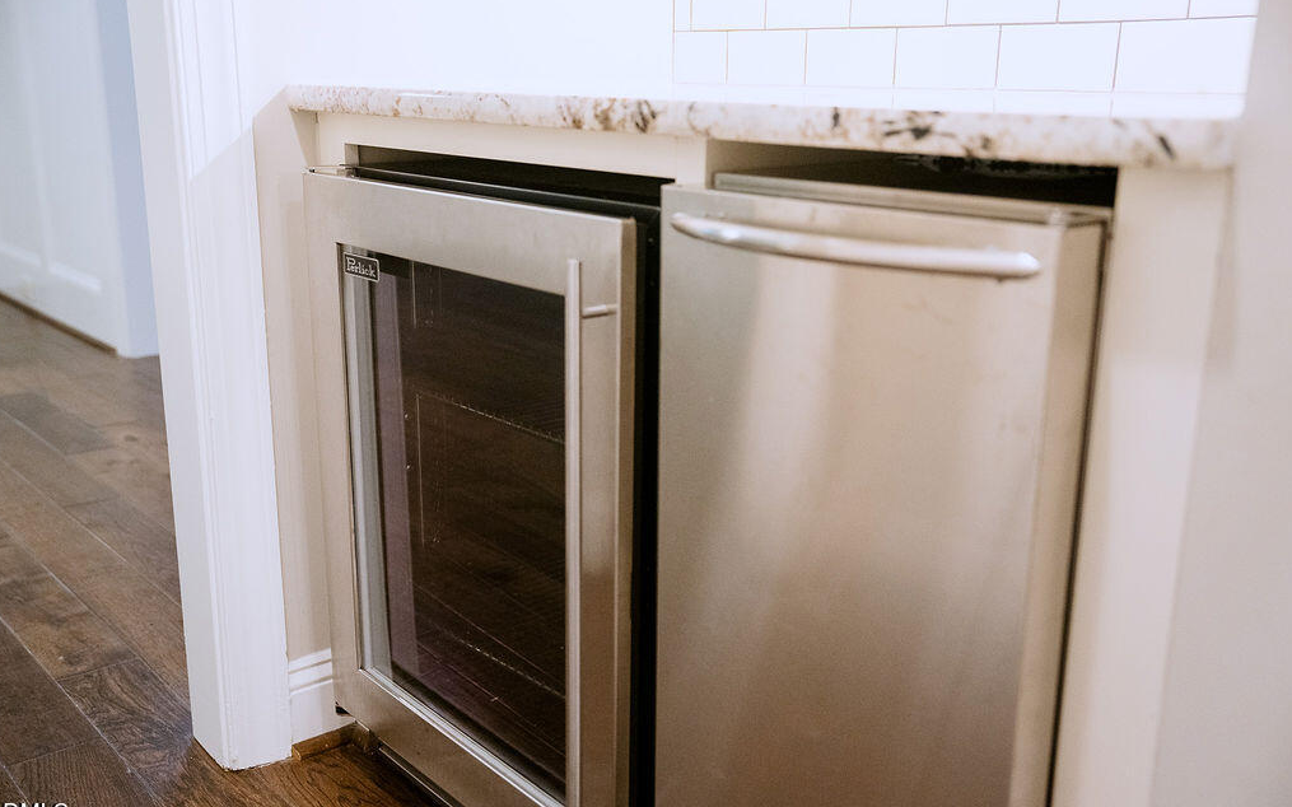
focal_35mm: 36
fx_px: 1267
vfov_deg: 35.3
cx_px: 647
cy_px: 417
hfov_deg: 54.0
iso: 6400
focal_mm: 35
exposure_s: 1/200
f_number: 2.8
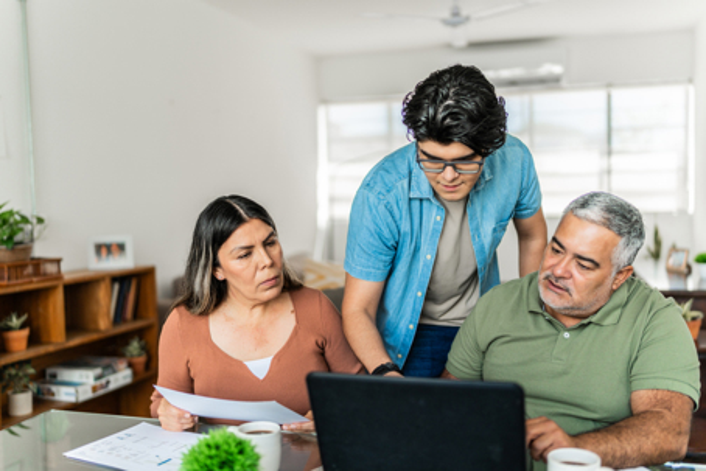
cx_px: 353
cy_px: 236
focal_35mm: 35
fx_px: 687
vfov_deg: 37.9
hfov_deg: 54.4
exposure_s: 1/800
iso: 200
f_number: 1.2
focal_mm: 35
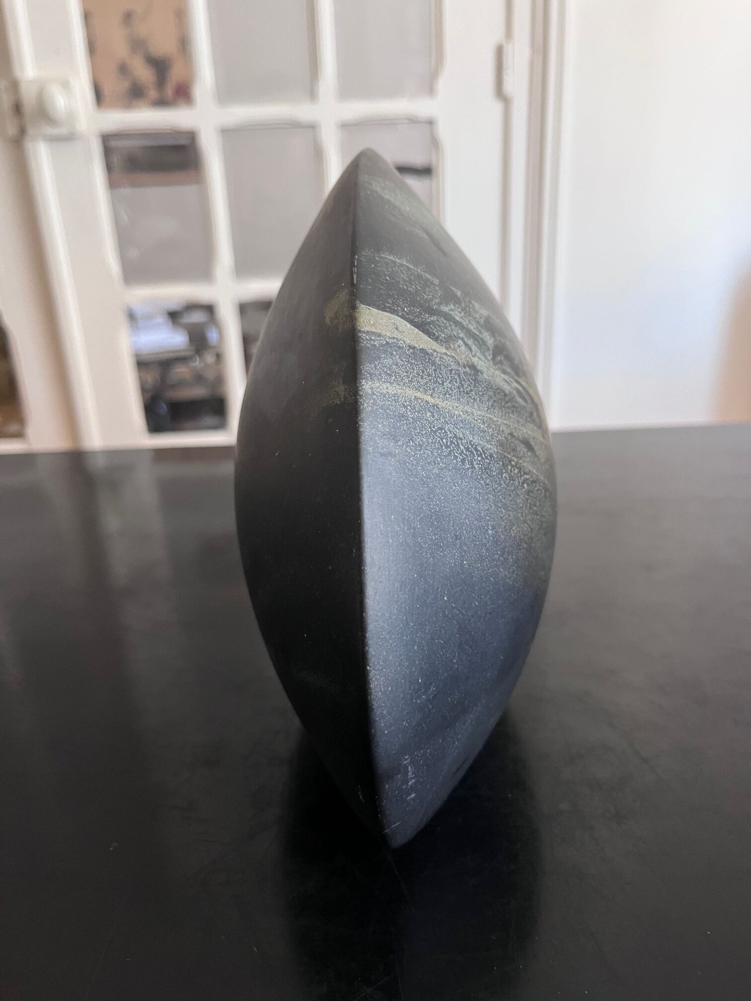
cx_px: 376
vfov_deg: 67.3
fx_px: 752
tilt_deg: -22.6
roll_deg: +3.4
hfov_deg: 53.1
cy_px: 500
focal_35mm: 26
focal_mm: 5.1
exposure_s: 1/50
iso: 400
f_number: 1.6
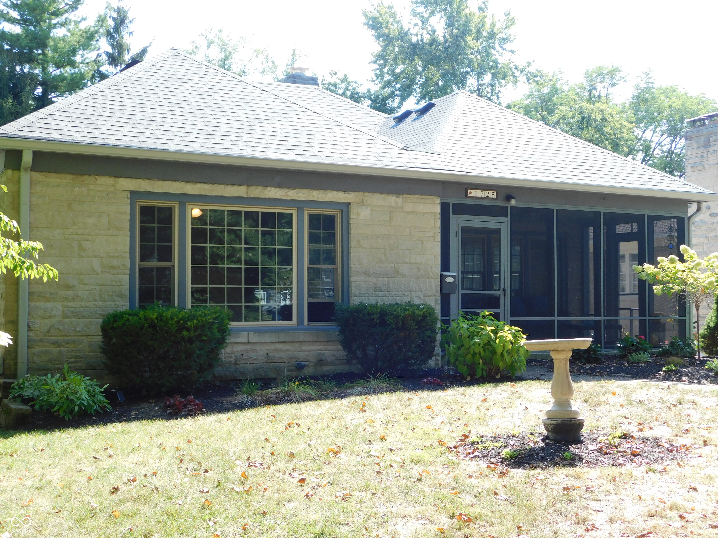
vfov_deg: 32.2
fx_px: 933
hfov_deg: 42.1
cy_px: 269
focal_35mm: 45
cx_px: 359
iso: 125
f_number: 3.7
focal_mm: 8
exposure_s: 1/125
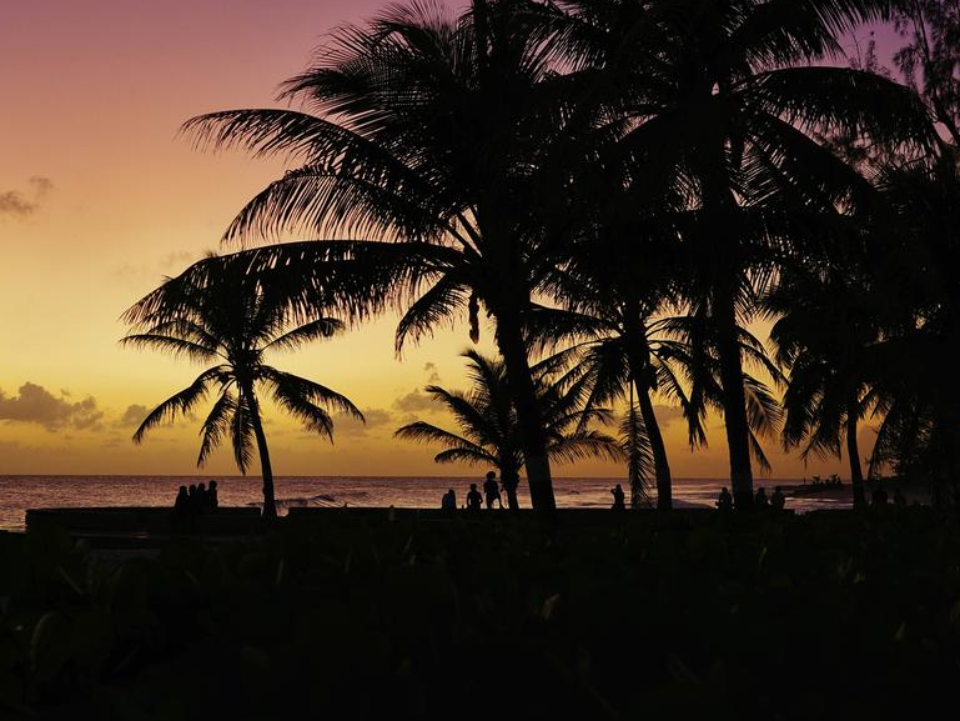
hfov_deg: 31.7
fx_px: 1664
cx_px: 260
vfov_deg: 24.4
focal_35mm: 60
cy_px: 274
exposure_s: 1/80
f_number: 2.8
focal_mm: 26
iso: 320
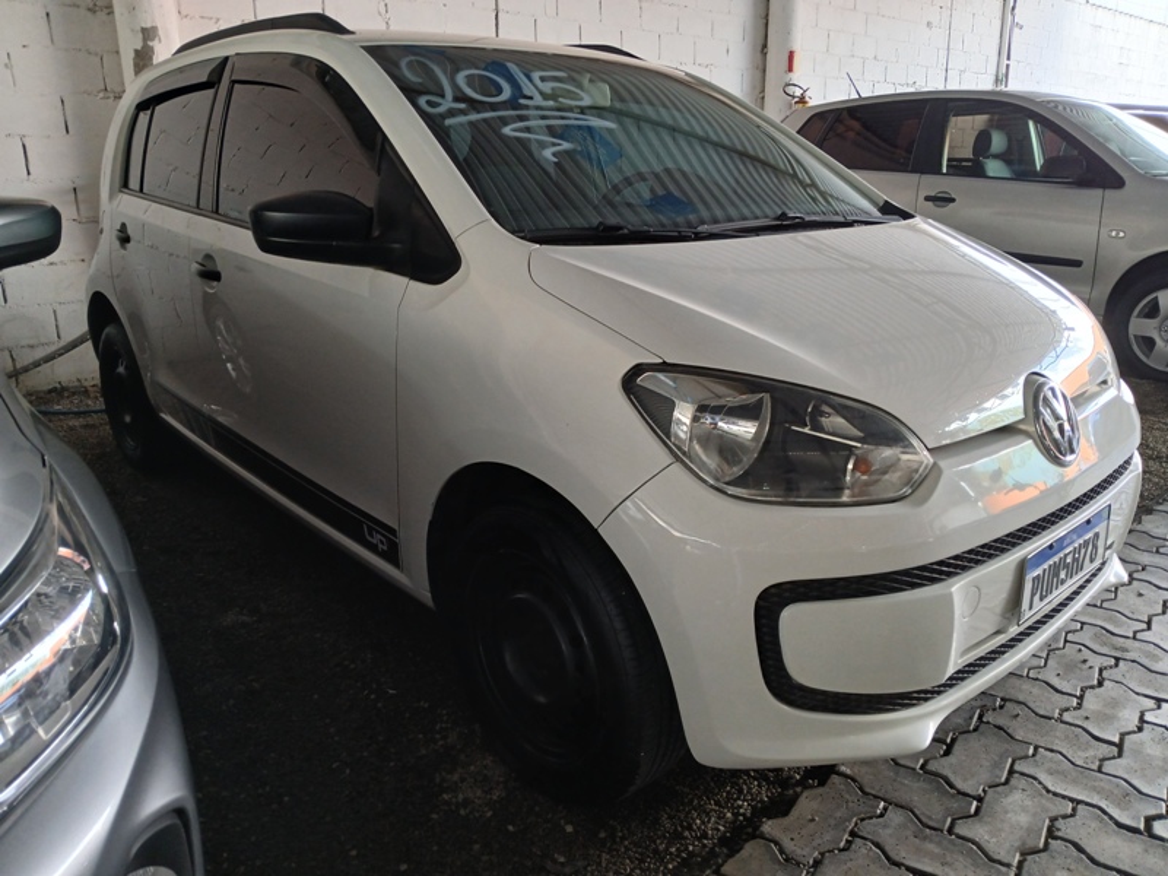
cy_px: 438
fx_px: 877
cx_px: 584
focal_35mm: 26
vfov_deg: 53.1
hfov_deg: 67.3
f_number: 1.8
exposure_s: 1/60
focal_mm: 3.98
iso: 250
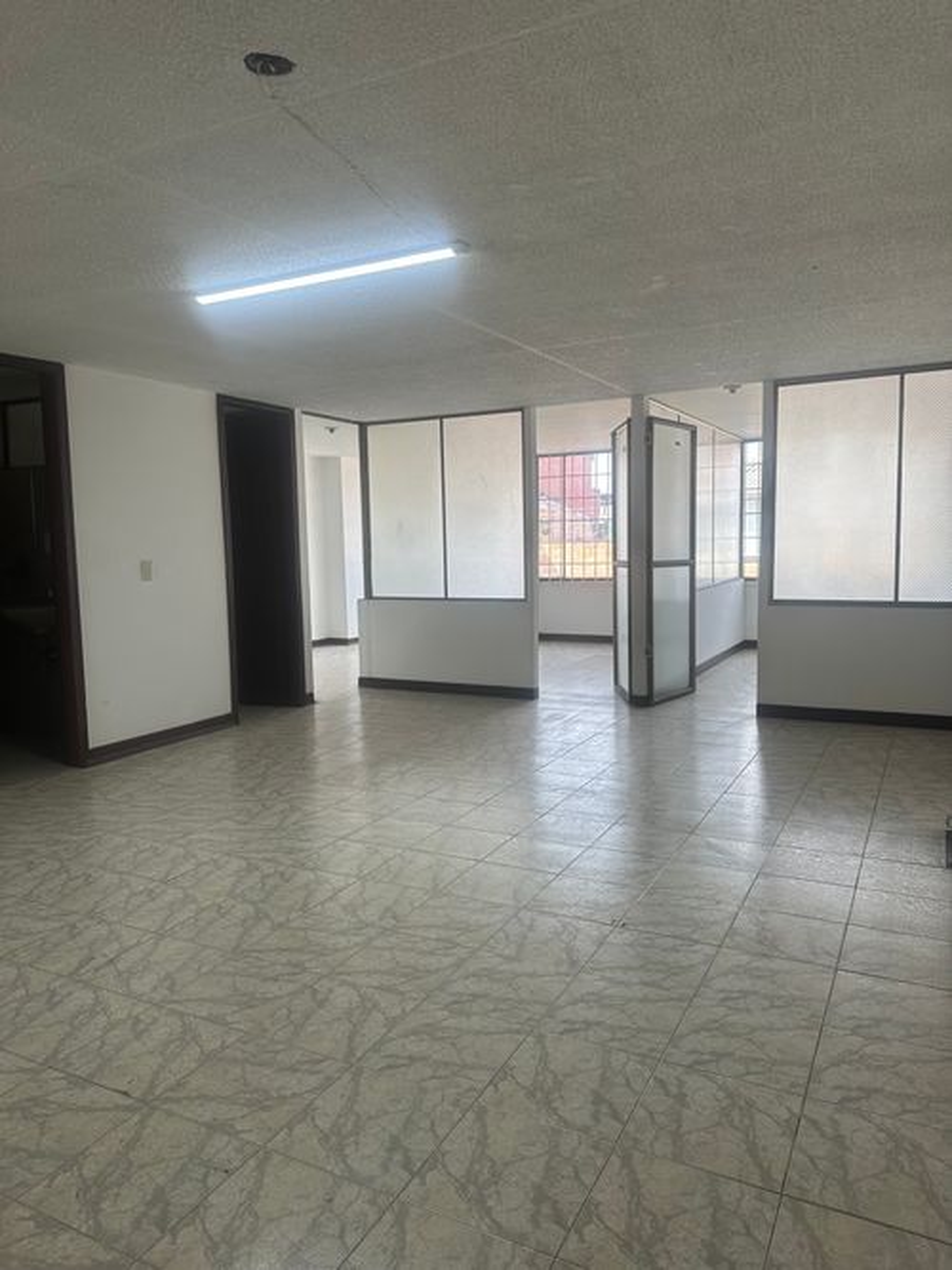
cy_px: 635
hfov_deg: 56.8
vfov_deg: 71.6
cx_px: 476
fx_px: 880
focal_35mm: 24
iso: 80
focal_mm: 6.86
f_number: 1.78
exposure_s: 1/182
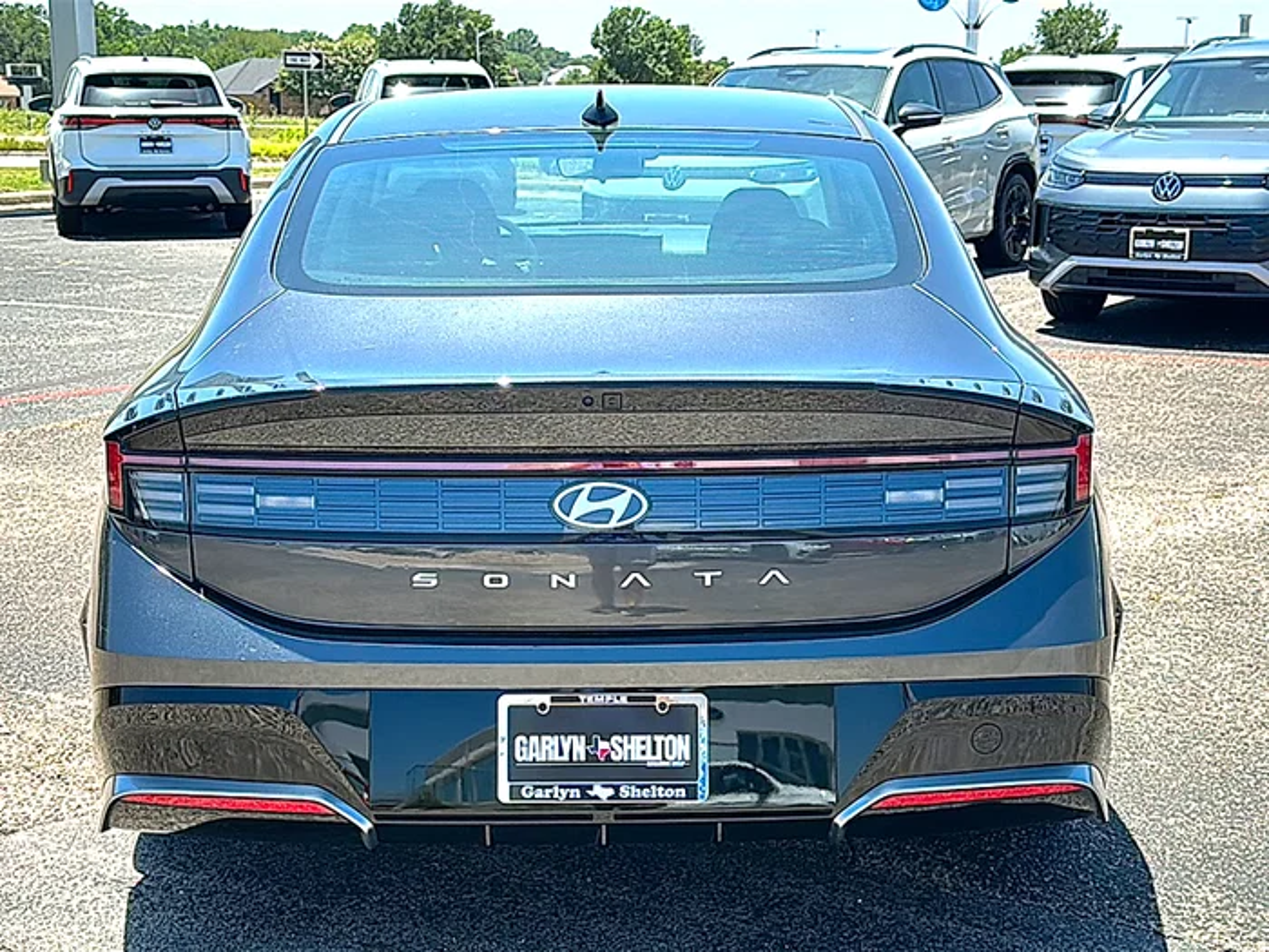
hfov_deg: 42.1
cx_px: 634
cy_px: 476
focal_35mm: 45
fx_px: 1650
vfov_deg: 32.2
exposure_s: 1/2309
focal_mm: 6.86
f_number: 1.78
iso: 80
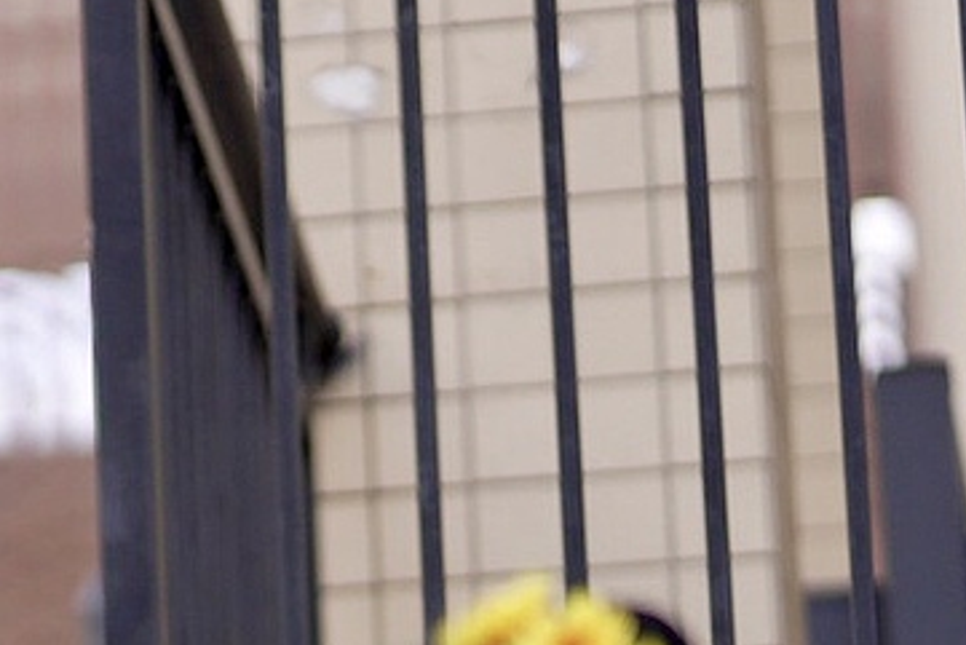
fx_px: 8080
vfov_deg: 4.5
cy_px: 1072
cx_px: -731
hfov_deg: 6.7
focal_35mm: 301
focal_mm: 85
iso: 250
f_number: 1.4
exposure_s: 1/3200
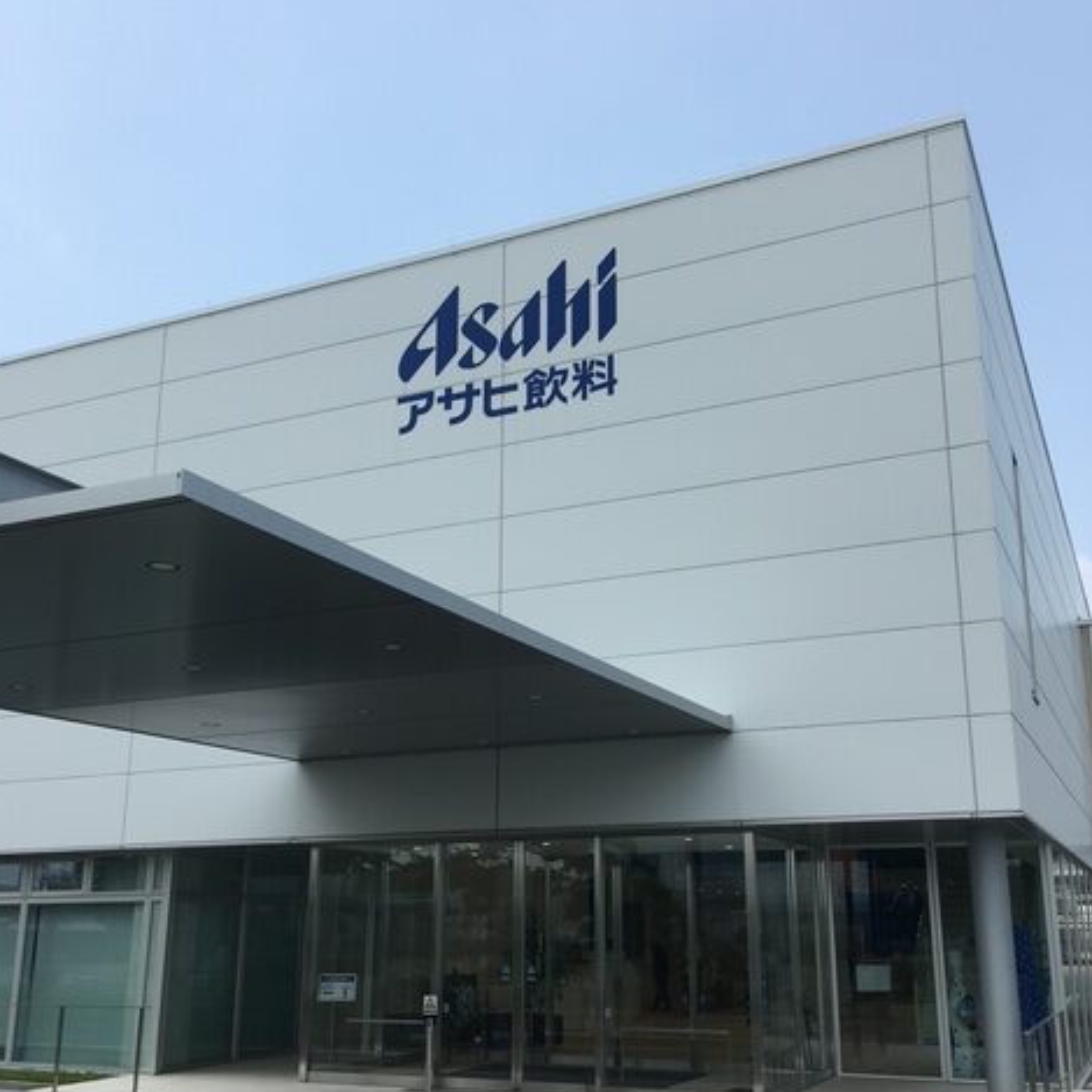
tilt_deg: +13.9
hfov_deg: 47.2
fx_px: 1249
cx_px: 545
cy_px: 617
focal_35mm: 35
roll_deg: -0.8
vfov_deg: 47.1
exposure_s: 1/1538
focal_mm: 4.15
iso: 25
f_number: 2.2
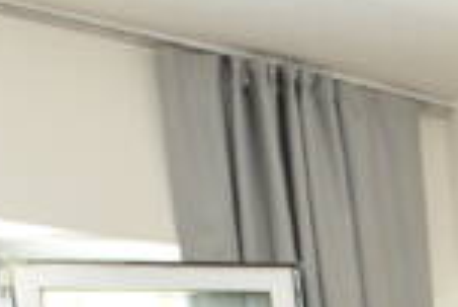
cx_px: 998
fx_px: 1719
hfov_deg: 12.7
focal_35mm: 135
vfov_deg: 7.6
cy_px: 1173
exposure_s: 1/60
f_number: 6.3
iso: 900
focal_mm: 17
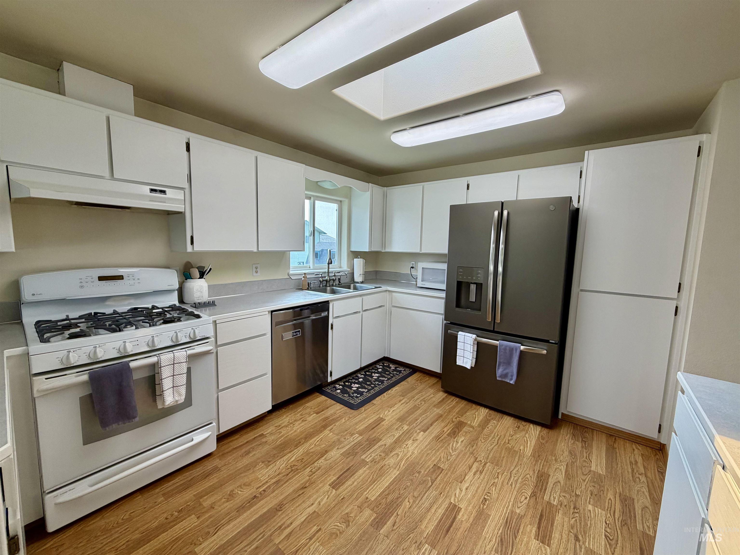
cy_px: 278
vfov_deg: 85.7
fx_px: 299
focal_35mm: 14
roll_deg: -1.3
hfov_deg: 102.1
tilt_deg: -5.8
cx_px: 370
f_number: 2.2
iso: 64
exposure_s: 1/120
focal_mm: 2.22
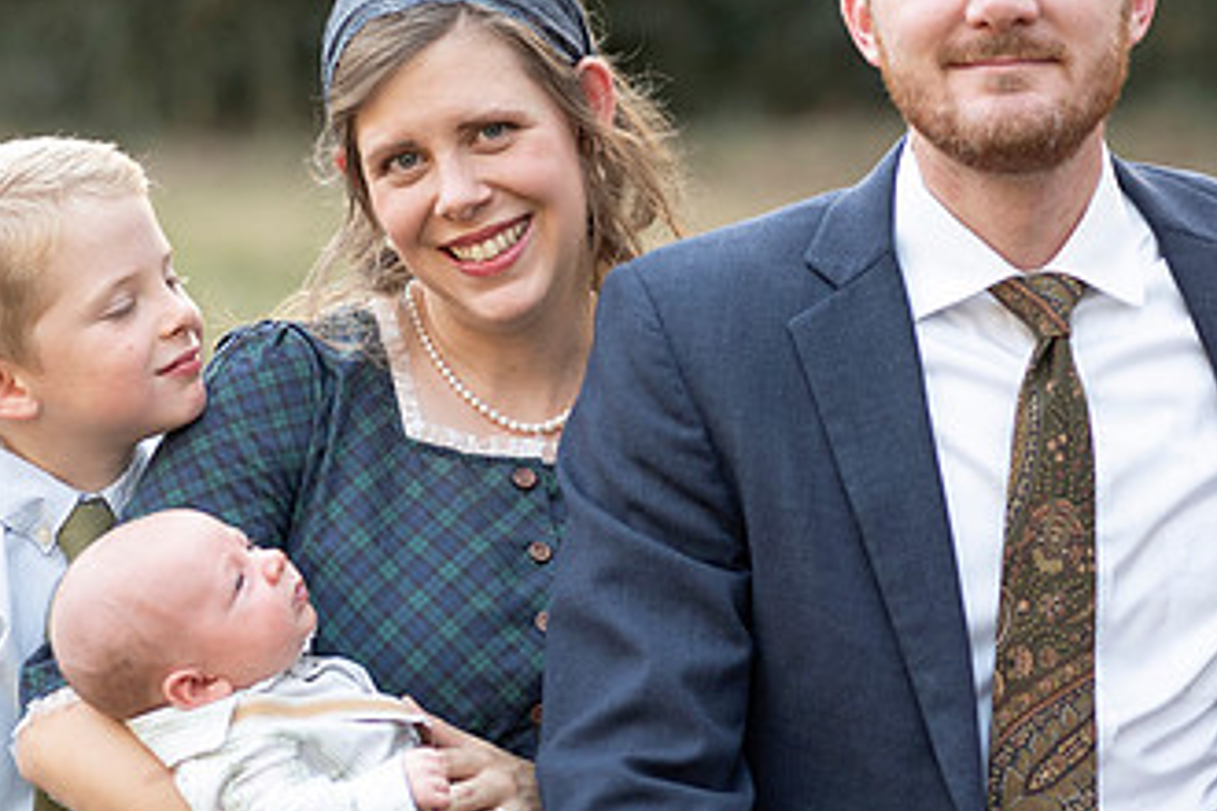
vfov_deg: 8.7
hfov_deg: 13.1
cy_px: 429
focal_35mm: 157
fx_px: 5307
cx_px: 439
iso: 640
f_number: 2.5
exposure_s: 1/640
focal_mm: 85
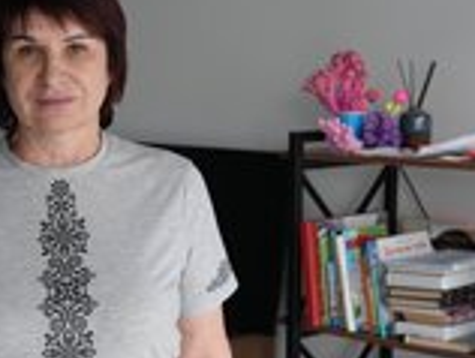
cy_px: 239
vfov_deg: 17.4
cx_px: 144
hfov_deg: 22.8
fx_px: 1168
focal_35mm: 85
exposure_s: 1/160
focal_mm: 35
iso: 640
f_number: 4
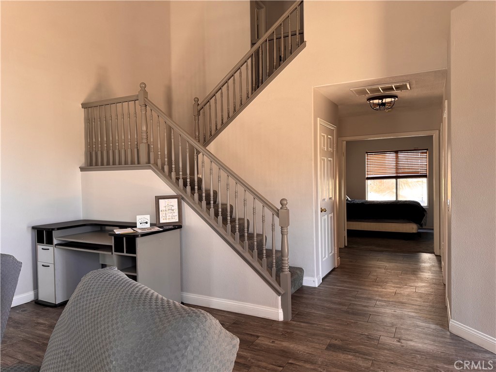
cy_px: 186
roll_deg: +0.7
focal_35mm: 24
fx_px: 344
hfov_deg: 71.6
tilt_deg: -2.0
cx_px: 248
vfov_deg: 56.8
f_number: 1.78
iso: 160
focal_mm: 6.76
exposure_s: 1/121
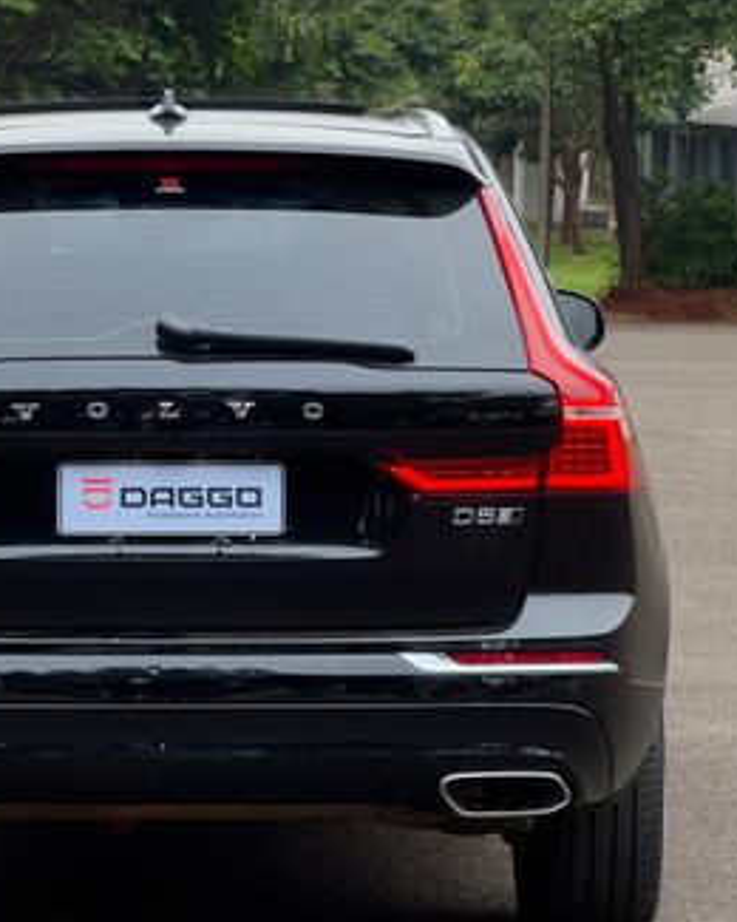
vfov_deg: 17.6
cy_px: 428
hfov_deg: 14.1
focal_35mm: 109
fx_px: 2972
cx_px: 173
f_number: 2.8
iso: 64
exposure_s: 1/99
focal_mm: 9
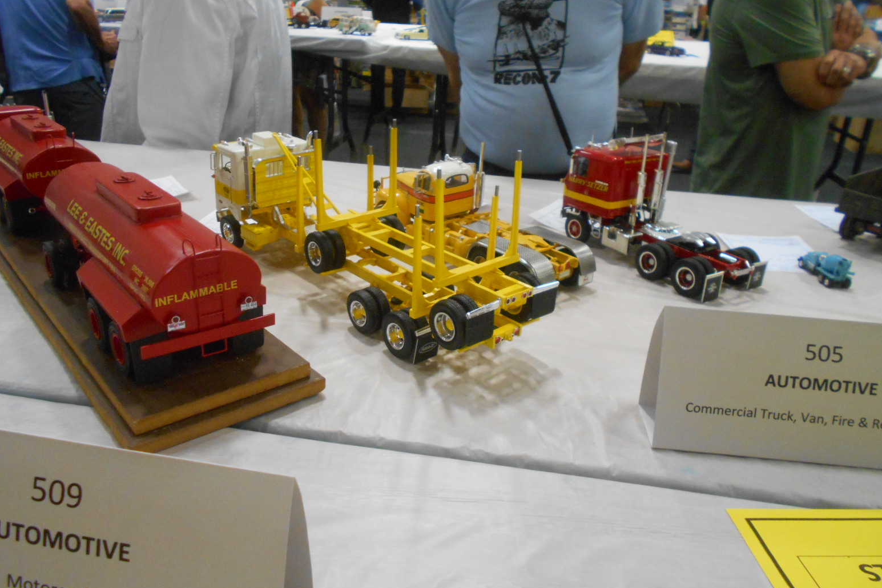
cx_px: 429
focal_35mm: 28
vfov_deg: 46.3
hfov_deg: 65.5
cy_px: 267
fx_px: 686
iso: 400
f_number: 3.2
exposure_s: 1/25
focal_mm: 4.6
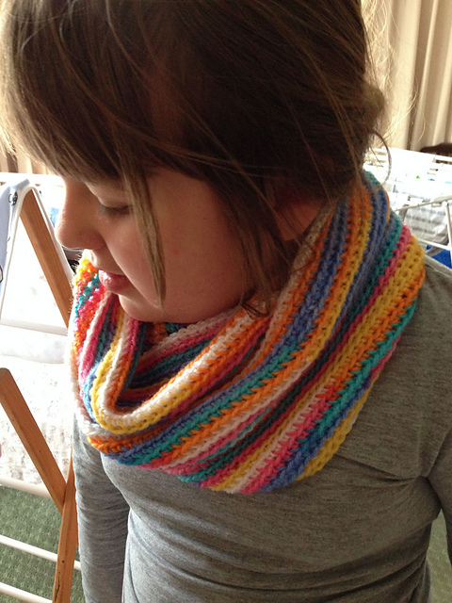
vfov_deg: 55.4
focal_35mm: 33
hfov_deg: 42.9
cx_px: 226
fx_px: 575
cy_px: 302
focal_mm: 4.12
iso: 320
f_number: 2.4
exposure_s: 1/20
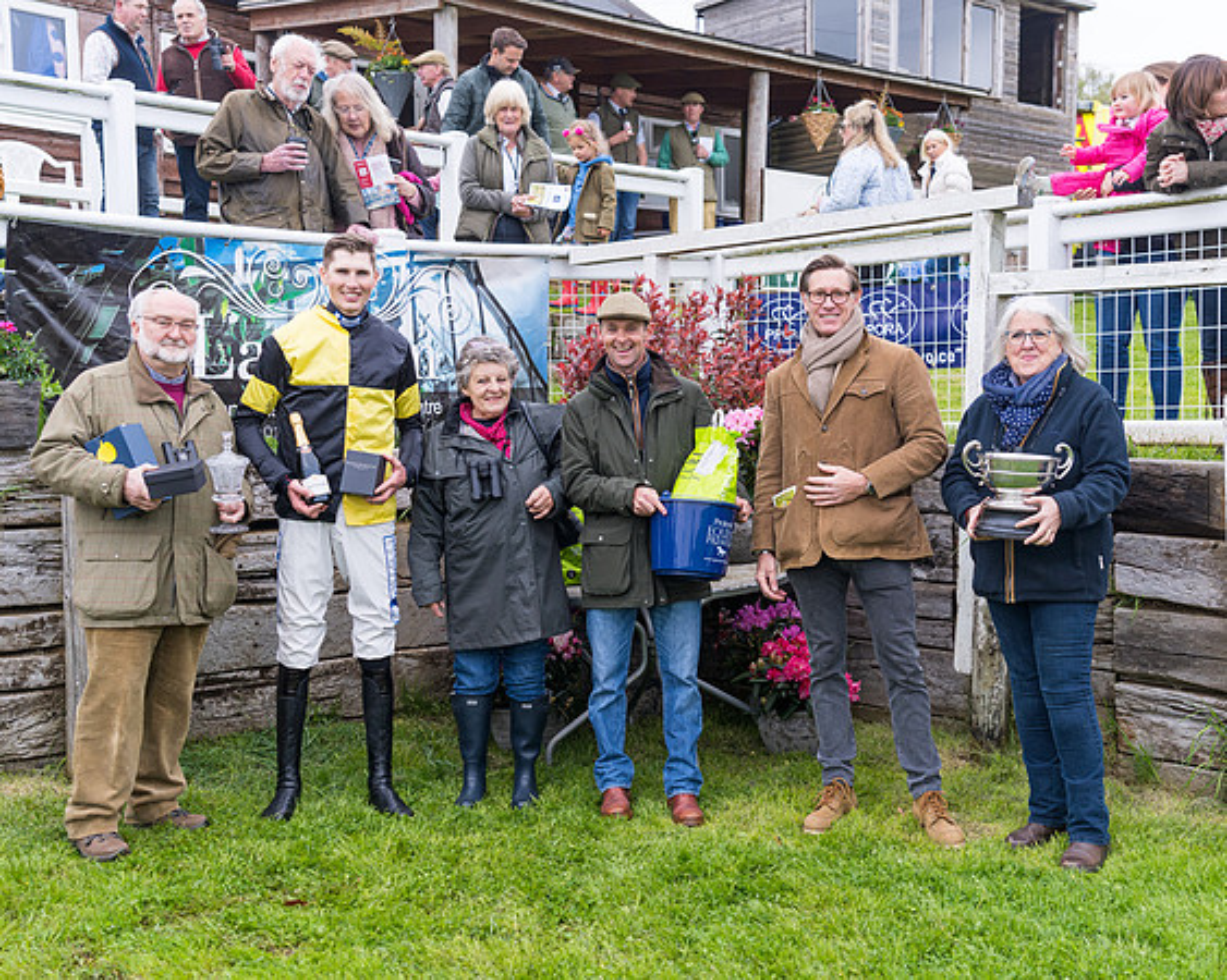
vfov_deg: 32.6
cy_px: 490
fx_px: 1676
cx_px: 684
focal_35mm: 46
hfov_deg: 40.1
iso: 250
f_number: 5
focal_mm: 41
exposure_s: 1/400
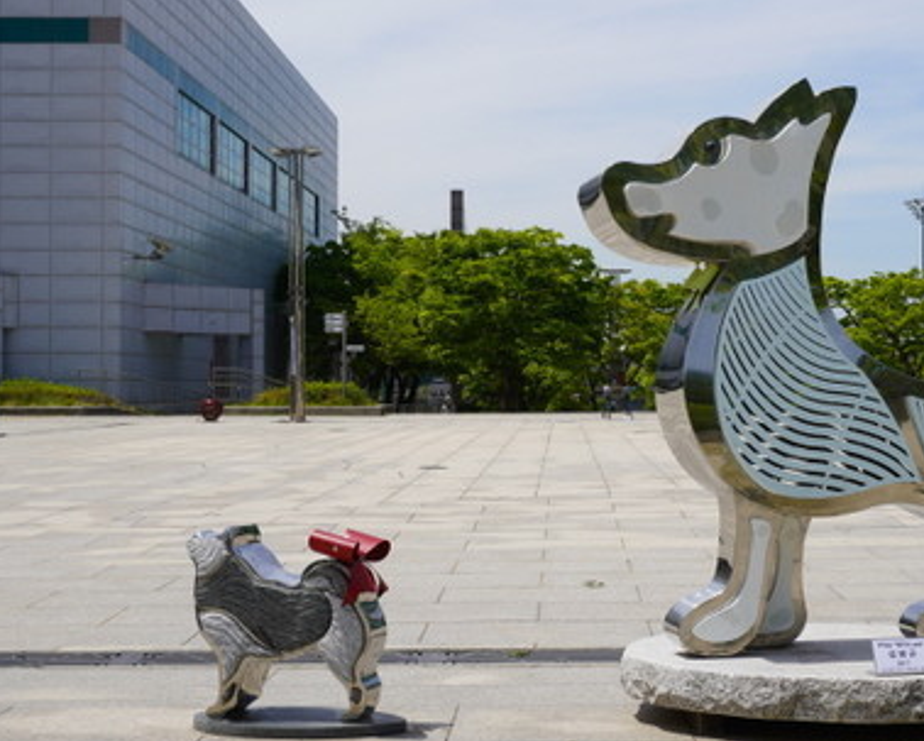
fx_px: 1834
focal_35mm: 67
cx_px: 606
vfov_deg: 22.8
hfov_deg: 28.1
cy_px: 328
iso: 100
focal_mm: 30
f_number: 11
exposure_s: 1/200
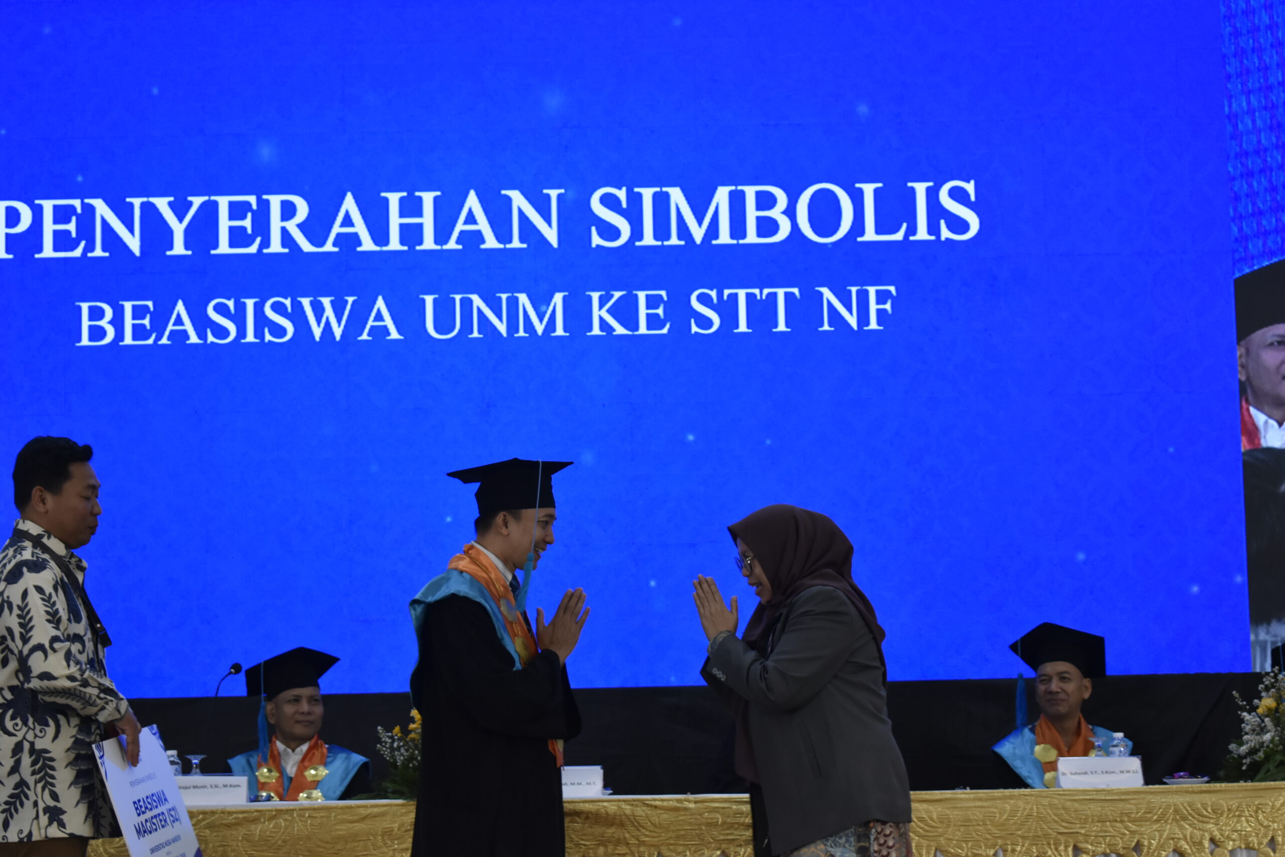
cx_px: 642
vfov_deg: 16.6
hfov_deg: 24.6
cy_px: 428
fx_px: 2945
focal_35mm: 82
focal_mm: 55
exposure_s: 1/60
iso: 1100
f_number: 5.6
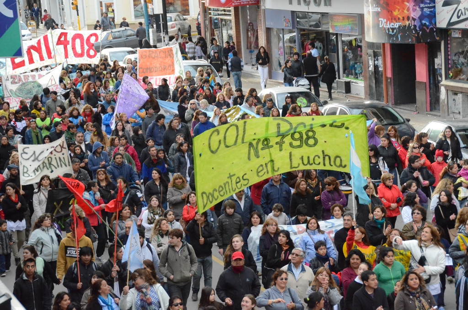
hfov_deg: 18.2
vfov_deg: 12.1
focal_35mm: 112
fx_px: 1459
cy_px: 155
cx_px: 234
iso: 6400
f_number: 6.3
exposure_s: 1/2000
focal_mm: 75
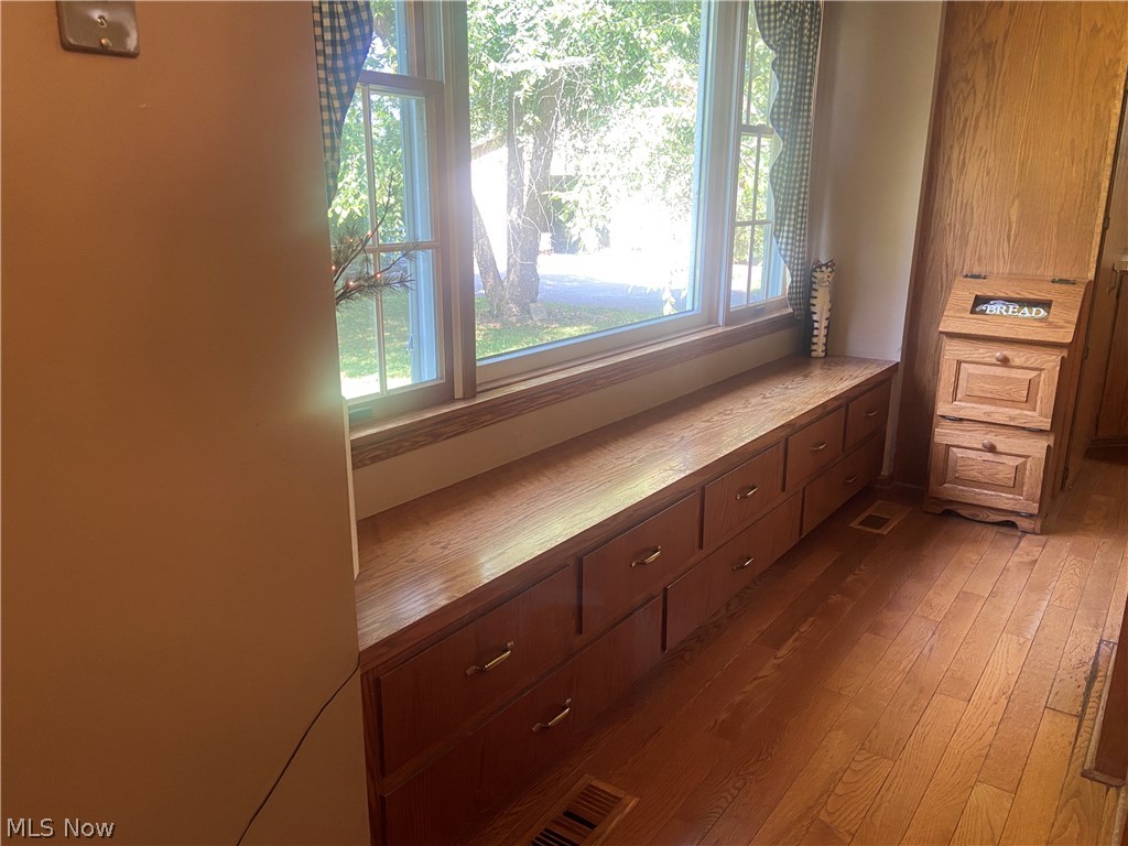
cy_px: 423
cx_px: 564
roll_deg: +0.9
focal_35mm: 26
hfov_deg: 67.3
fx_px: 847
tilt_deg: -16.9
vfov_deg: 53.1
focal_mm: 4.25
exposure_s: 1/60
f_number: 1.8
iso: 80
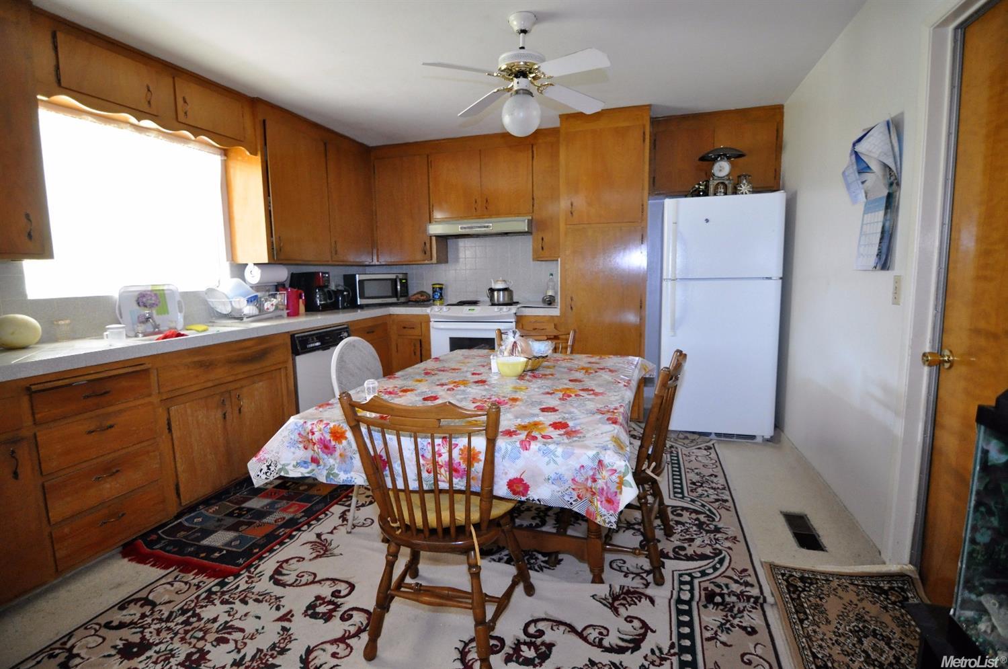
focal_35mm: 16
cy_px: 334
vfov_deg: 71.9
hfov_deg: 95.1
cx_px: 504
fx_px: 461
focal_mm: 11
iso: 1400
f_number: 2.8
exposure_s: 1/30
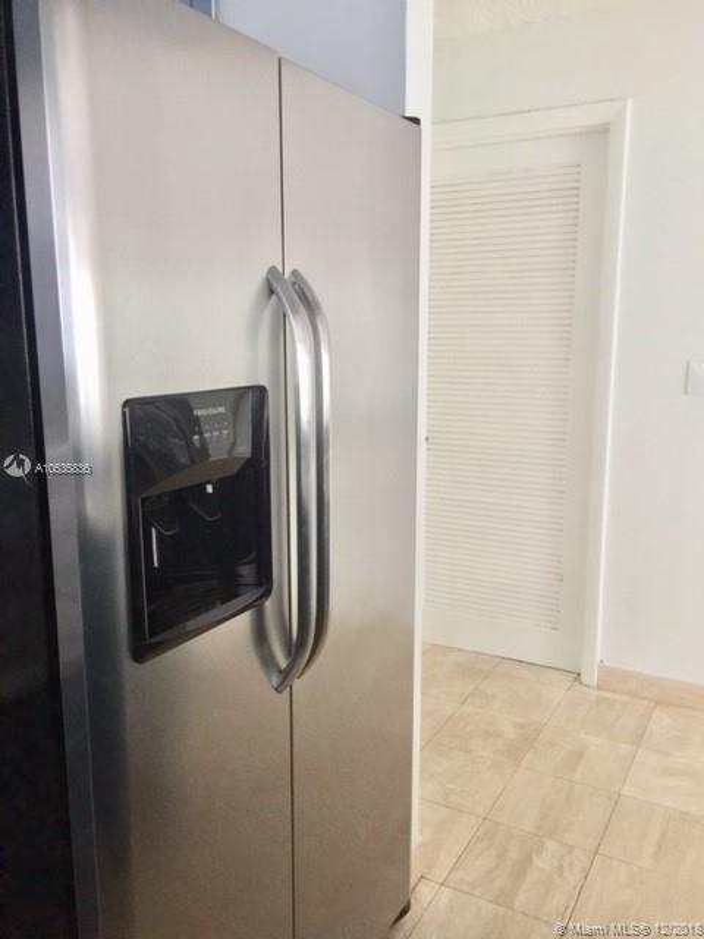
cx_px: 352
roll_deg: -0.4
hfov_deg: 48.2
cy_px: 470
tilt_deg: -9.3
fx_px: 786
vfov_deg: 61.7
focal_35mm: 29
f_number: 2.2
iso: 100
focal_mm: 4.15
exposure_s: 1/4
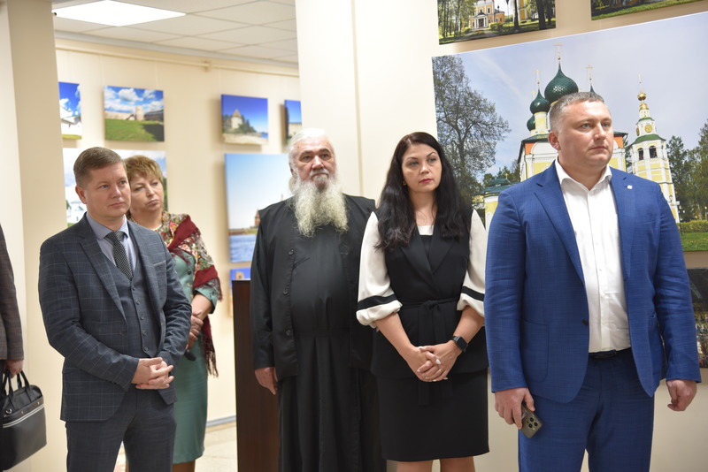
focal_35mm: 65
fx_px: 1279
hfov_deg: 30.9
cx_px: 354
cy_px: 236
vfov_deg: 20.9
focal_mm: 65
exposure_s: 1/40
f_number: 4
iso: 400
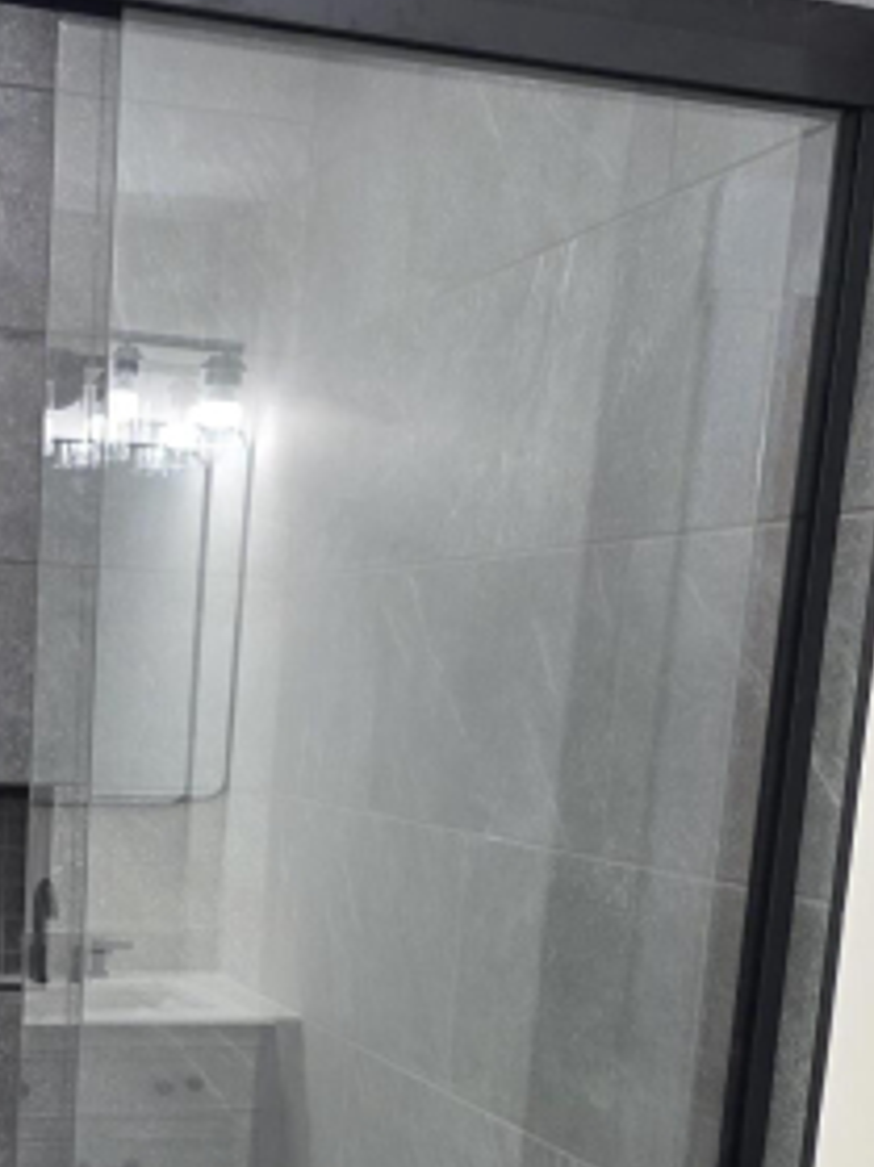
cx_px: 159
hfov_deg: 26.0
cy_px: 1060
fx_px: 1853
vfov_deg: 33.1
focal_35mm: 55
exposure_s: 1/120
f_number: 1.7
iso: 125
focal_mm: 6.3
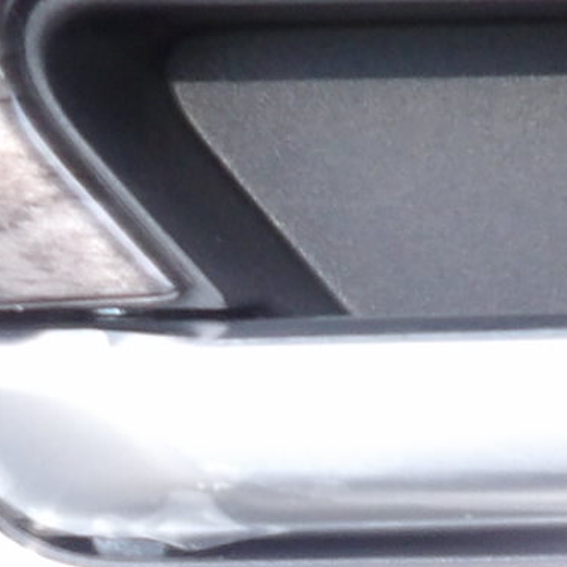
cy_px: 740
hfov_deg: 11.8
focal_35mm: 146
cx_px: 579
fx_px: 2706
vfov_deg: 11.6
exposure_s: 1/33
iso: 139
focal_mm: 4.3
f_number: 3.2
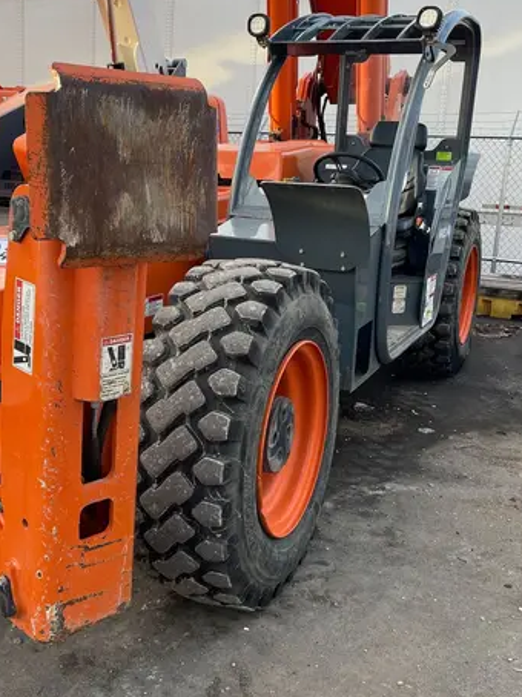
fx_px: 845
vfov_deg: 44.8
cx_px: 181
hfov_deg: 34.1
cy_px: 334
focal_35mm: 42
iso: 32
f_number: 1.6
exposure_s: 1/271
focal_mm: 4.2
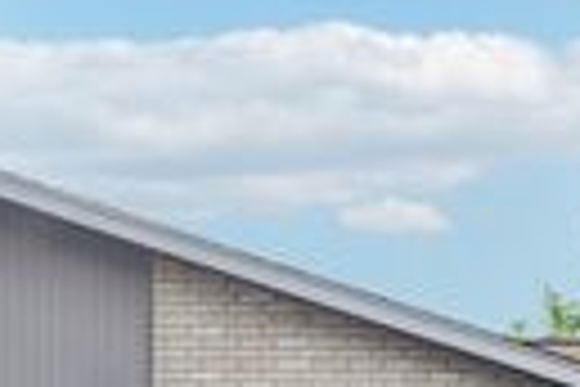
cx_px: 252
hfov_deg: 21.9
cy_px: 380
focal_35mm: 93
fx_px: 1498
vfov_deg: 14.5
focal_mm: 24
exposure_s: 1/160
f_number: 8
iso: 400
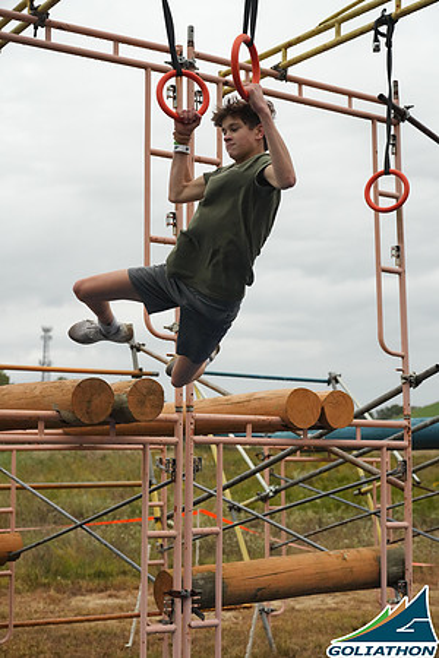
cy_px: 329
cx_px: 220
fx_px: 1043
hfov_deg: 23.8
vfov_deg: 35.1
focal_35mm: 57
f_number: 4
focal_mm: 57
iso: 5000
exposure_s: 1/6400
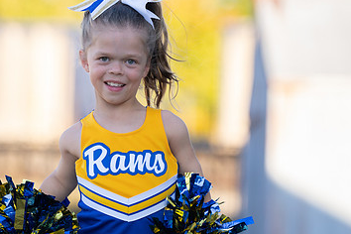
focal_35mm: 241
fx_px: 2350
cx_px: 125
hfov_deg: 8.5
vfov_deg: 5.7
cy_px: 125
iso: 100
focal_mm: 147
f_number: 2.8
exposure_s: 1/320
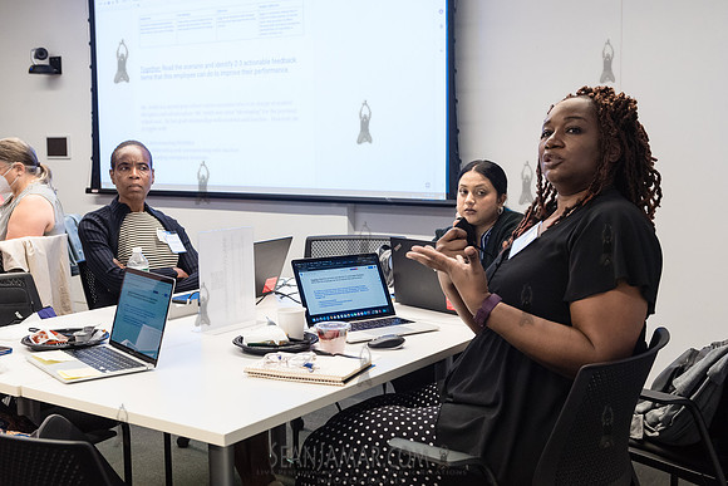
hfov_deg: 45.3
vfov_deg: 31.1
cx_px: 372
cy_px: 222
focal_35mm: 43
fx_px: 872
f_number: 4.5
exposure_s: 1/250
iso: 2500
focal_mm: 35
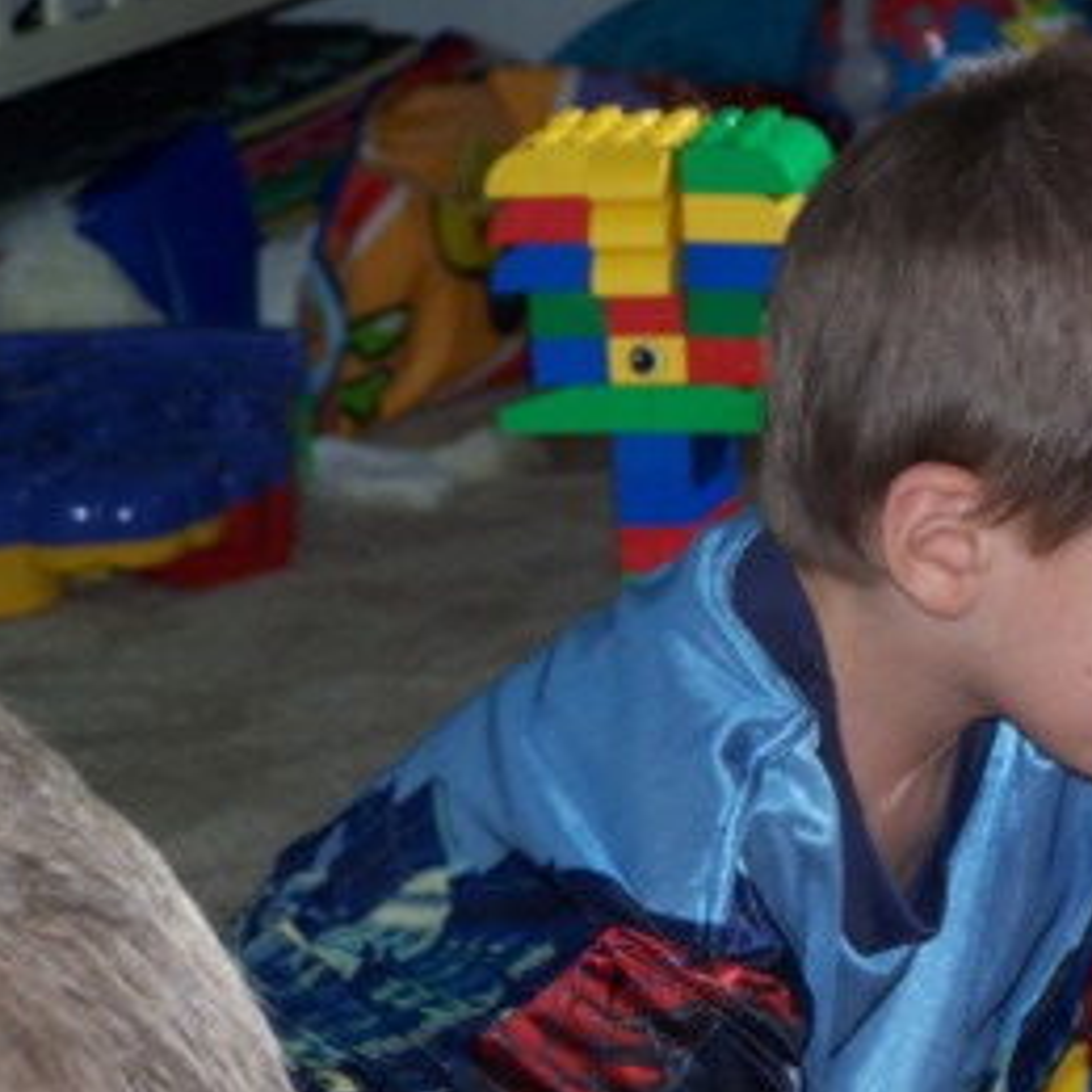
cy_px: 630
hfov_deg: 9.0
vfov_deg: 9.0
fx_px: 6960
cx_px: 756
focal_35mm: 195
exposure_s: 1/90
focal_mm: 21.2
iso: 80
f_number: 3.2
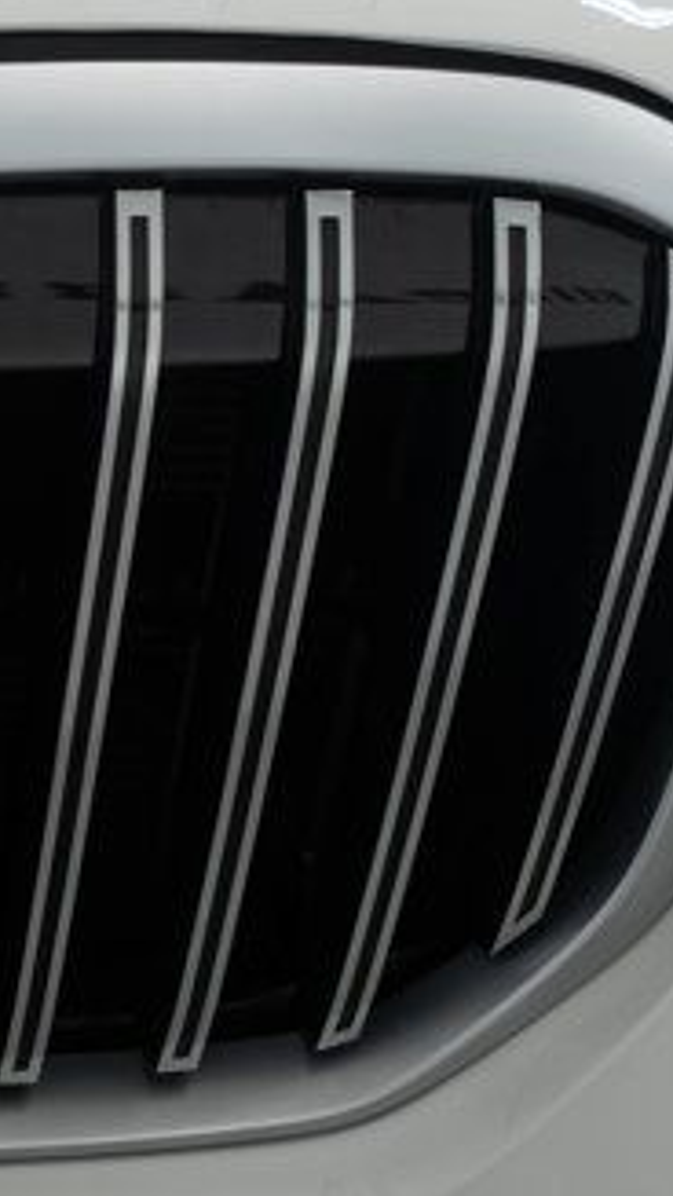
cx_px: -589
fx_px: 2918
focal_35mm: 92
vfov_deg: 23.0
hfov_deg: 12.0
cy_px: 872
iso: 160
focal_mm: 28
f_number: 3.2
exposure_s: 1/50
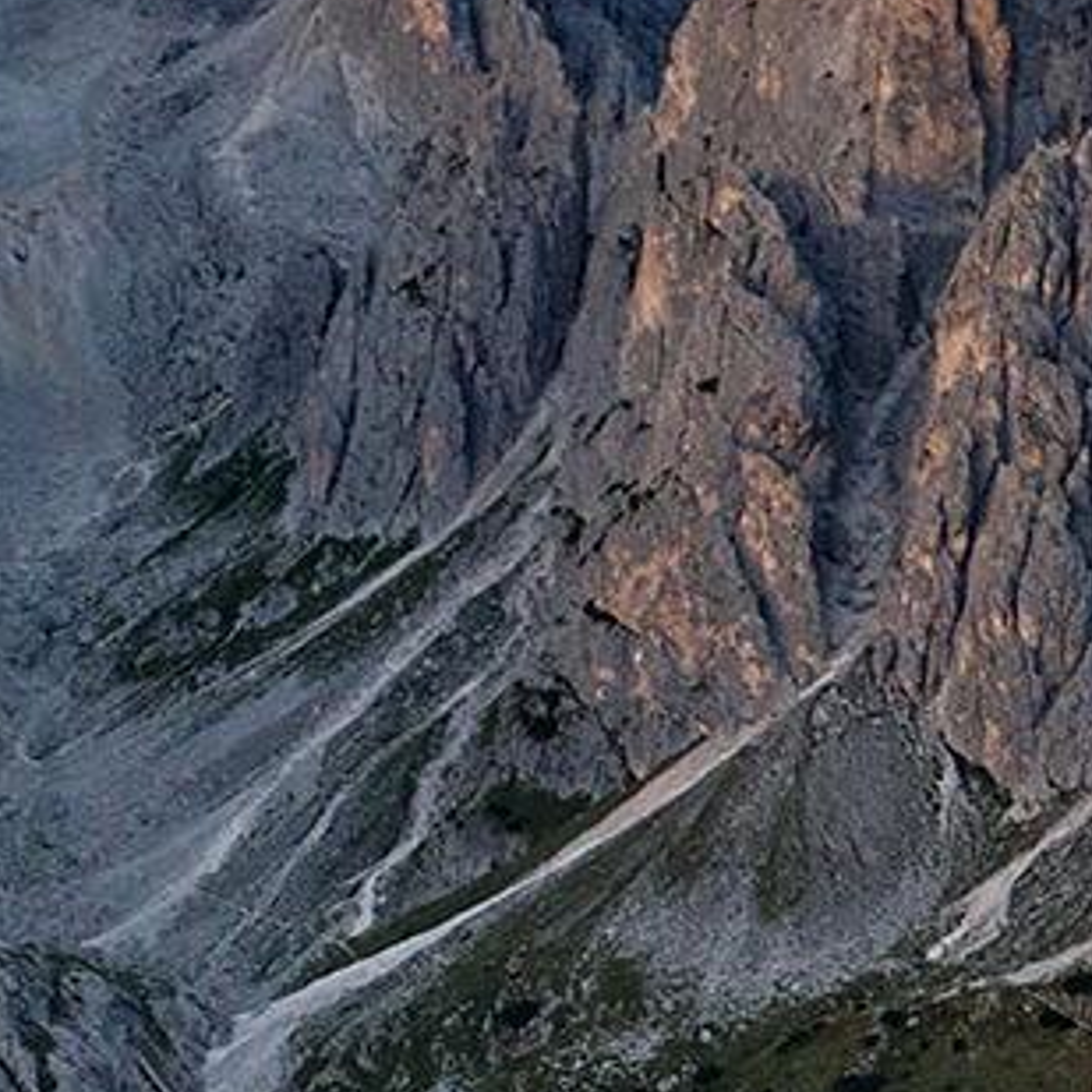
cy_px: 1527
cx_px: 44
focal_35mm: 154
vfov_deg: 11.0
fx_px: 5496
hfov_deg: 11.3
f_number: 1.4
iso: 1000
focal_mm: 23
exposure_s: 1/100
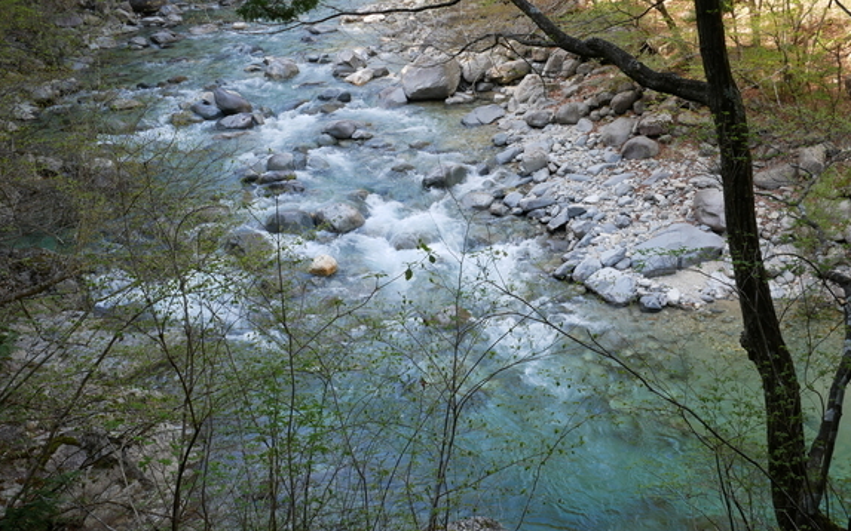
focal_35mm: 40
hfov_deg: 49.3
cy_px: 302
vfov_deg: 31.9
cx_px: 443
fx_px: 928
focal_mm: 18
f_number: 8
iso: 200
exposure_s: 1/25
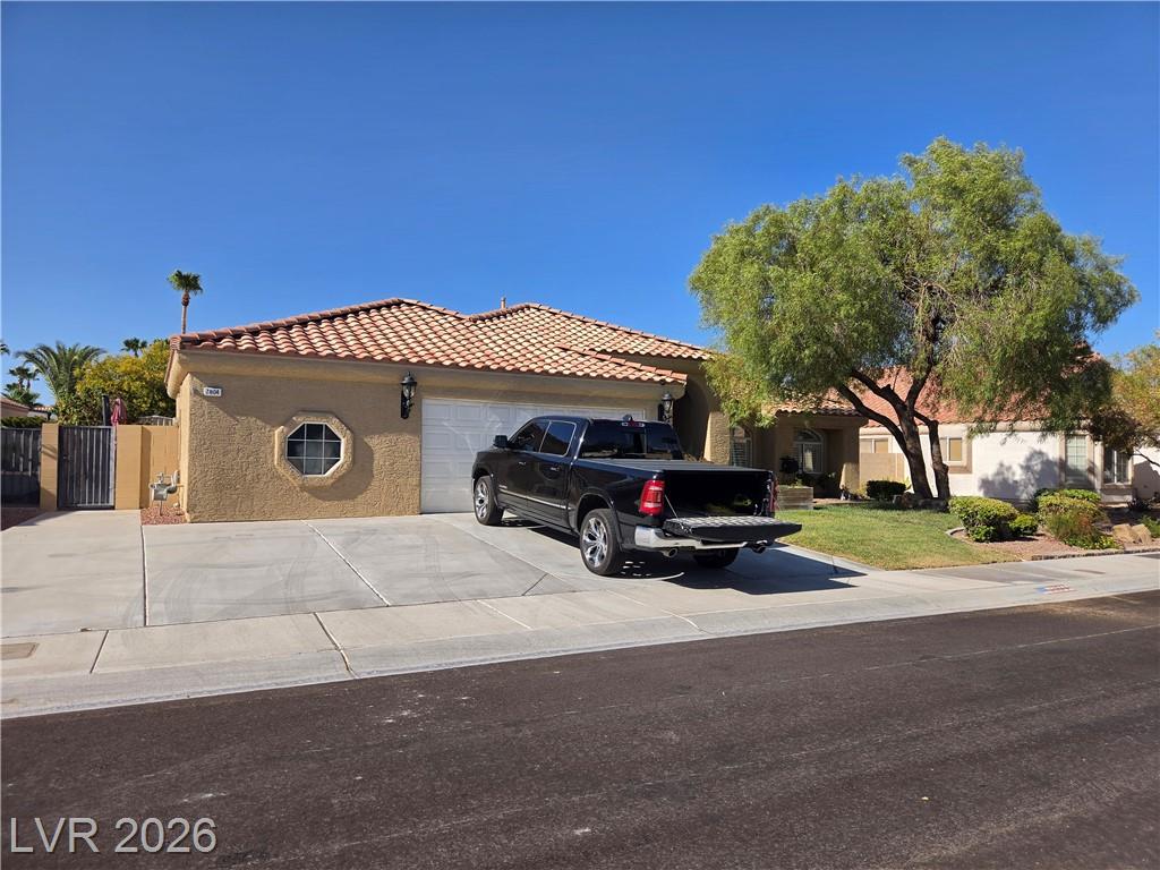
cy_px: 435
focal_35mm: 23
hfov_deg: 73.9
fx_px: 771
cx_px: 580
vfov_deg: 58.9
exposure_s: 1/4244
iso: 80
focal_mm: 5.4
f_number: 1.8
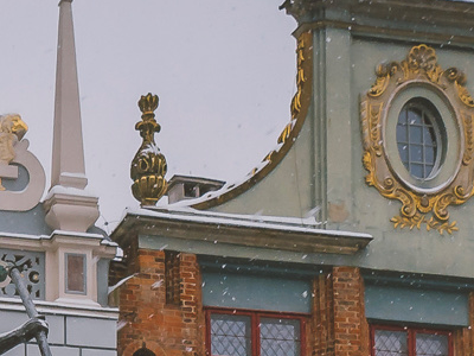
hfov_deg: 15.8
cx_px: 38
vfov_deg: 11.5
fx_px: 1684
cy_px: 559
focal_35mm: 123
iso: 200
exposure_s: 1/250
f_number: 6.3
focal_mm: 12
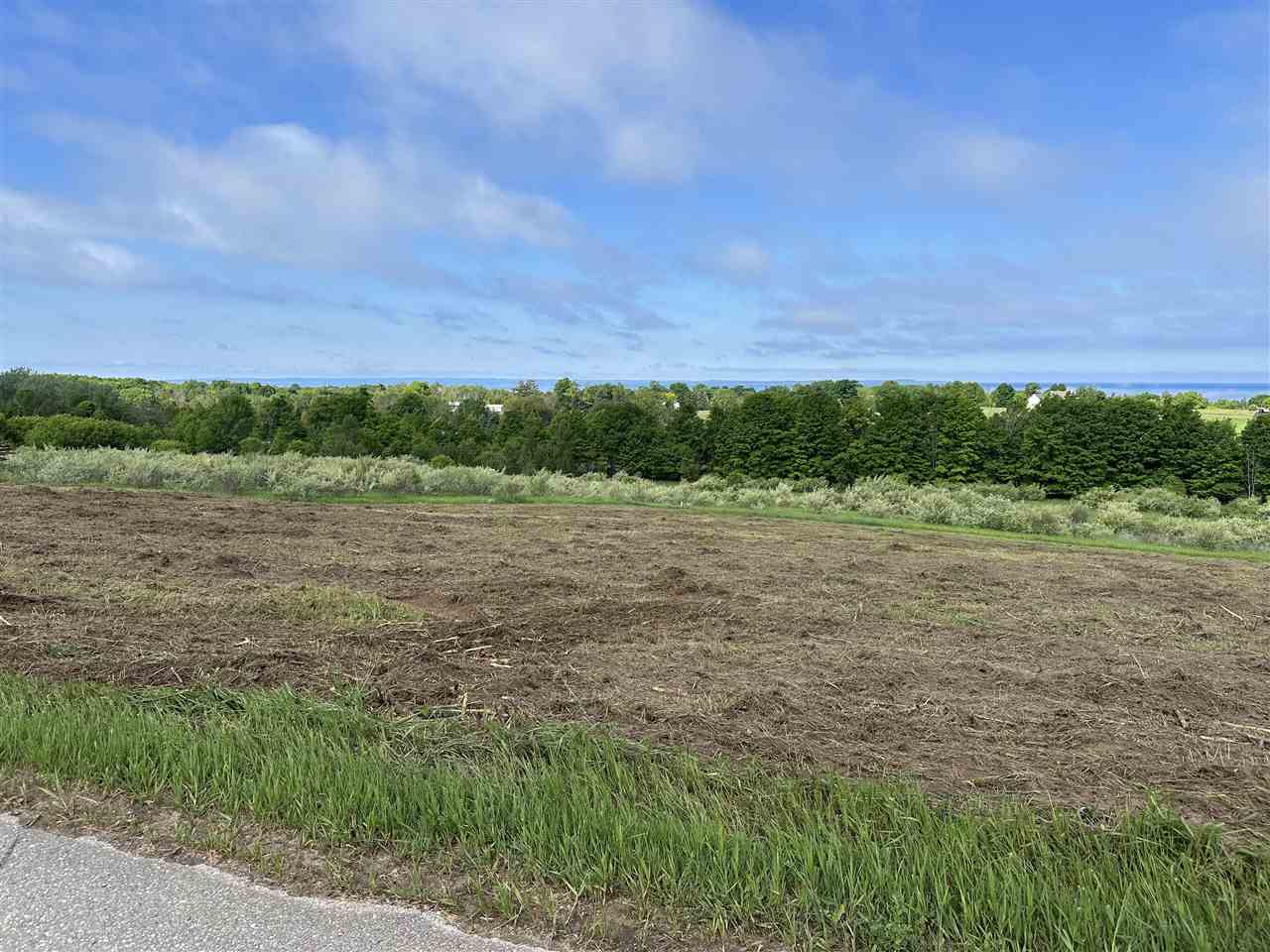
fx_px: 881
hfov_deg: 71.6
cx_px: 635
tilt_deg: -4.4
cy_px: 476
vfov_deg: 56.8
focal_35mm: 24
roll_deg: -0.3
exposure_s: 1/3356
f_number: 1.78
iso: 80
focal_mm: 6.86
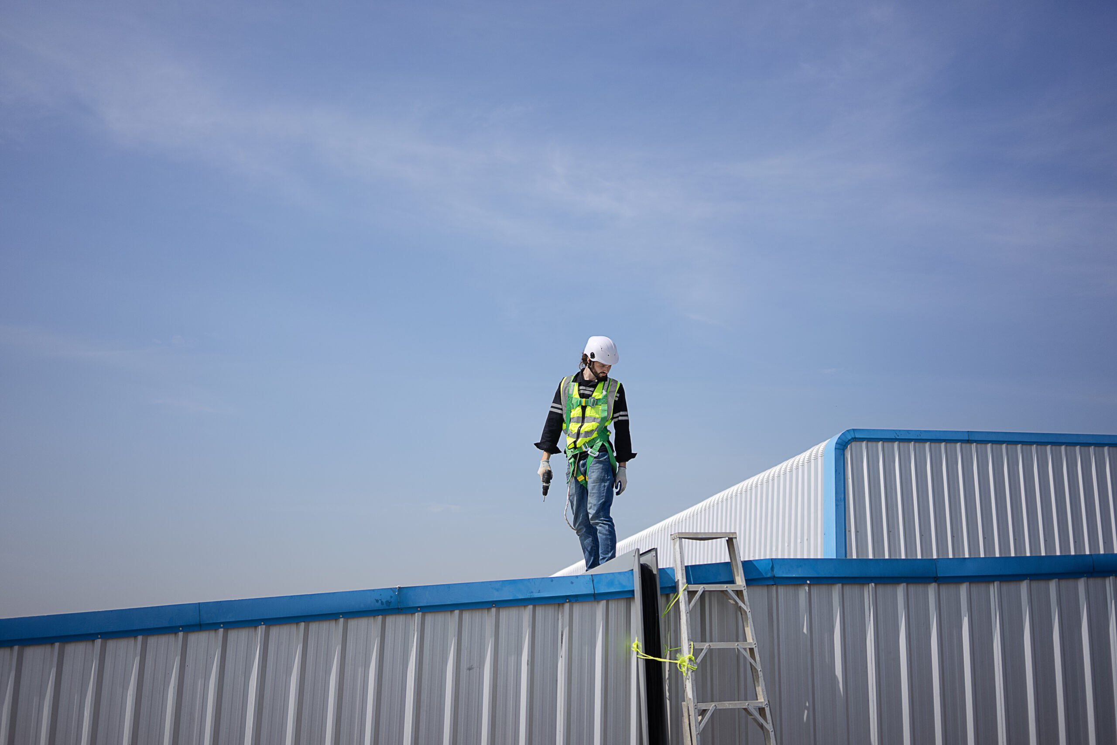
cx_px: 558
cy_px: 372
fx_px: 1086
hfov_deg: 54.4
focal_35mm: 35
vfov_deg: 37.9
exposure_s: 1/4000
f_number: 2.8
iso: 100
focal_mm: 35
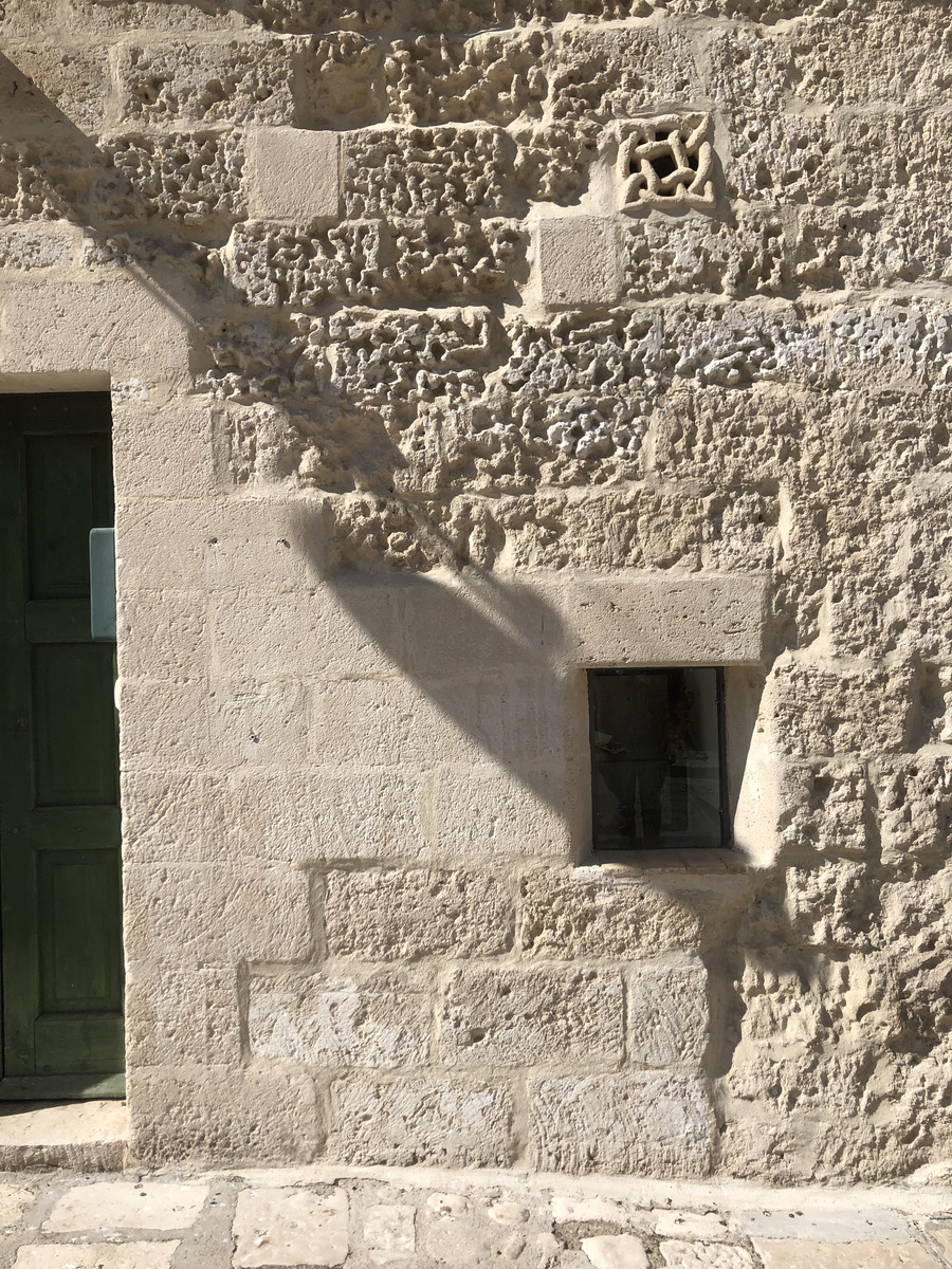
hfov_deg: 49.7
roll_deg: +0.8
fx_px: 1027
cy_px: 634
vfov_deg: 63.4
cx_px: 476
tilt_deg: -0.6
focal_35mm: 28
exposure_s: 1/3472
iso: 25
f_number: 1.8
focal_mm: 4
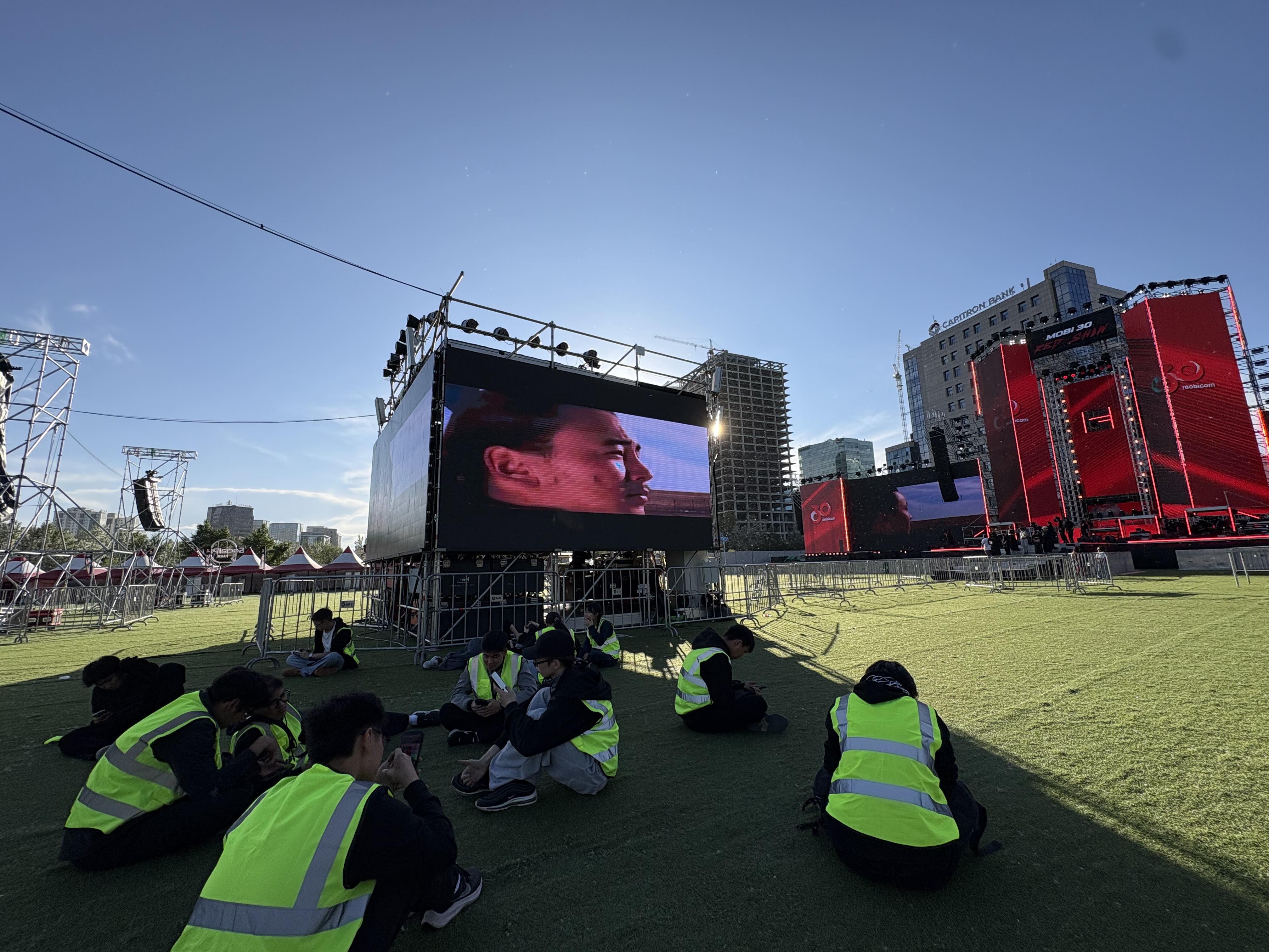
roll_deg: +1.3
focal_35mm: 14
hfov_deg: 102.1
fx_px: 513
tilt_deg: +11.0
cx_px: 634
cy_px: 476
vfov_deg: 85.7
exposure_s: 1/1832
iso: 50
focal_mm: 2.22
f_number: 2.2
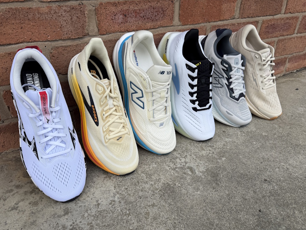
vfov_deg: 53.1
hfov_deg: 67.2
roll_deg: +1.0
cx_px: 148
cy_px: 114
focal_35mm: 26
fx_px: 230
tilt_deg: -27.9
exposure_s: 1/2053
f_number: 1.78
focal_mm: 6.76
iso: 80
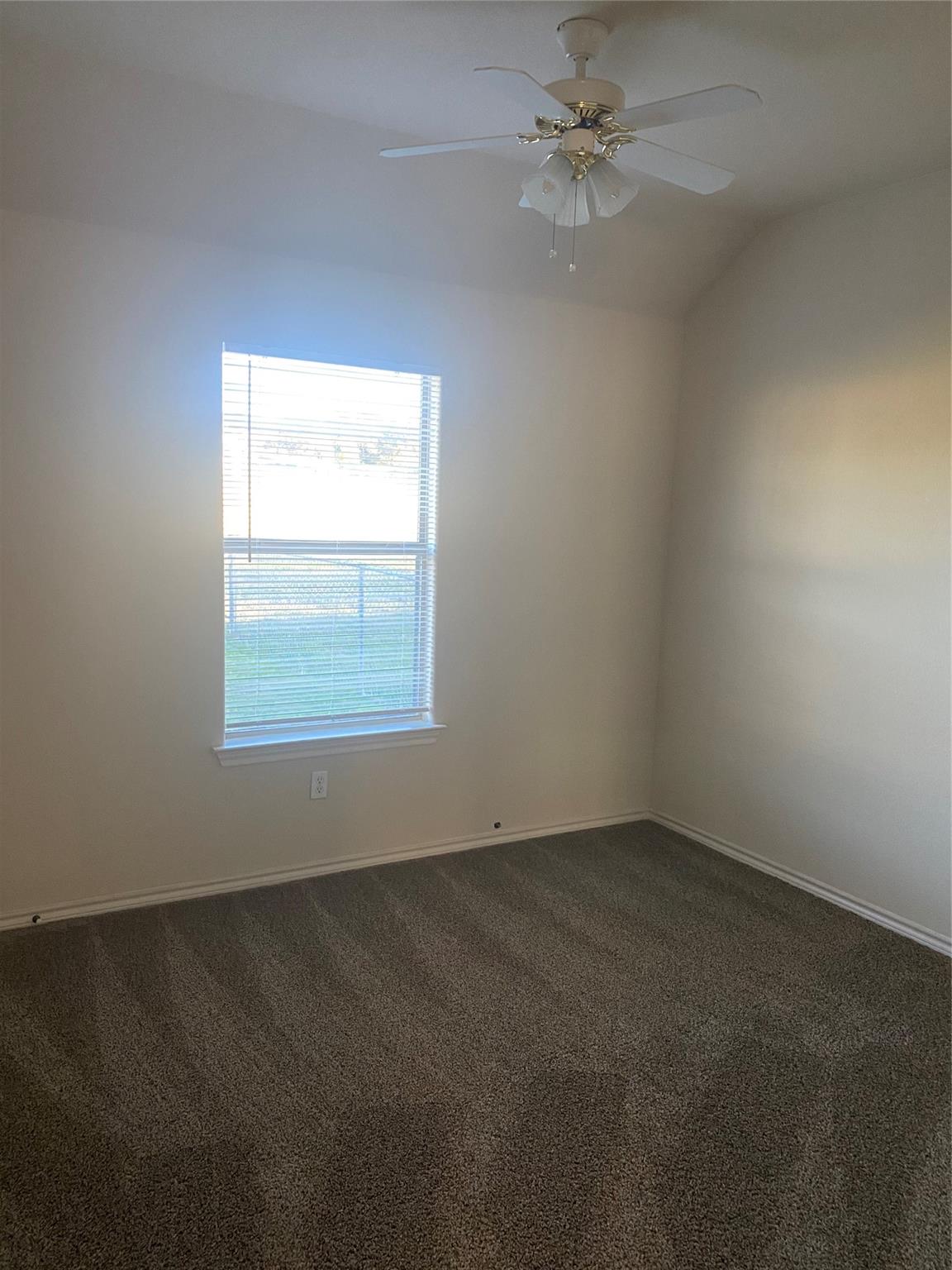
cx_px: 476
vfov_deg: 67.3
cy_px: 635
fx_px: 953
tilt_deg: -7.3
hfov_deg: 53.1
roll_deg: -1.6
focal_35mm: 26
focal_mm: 4.25
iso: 250
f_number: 1.8
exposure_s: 1/60
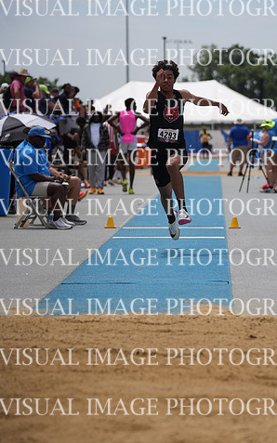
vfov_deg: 12.7
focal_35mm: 165
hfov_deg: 7.9
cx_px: 159
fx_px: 1994
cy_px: 182
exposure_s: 1/8000
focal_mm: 133
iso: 320
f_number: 4
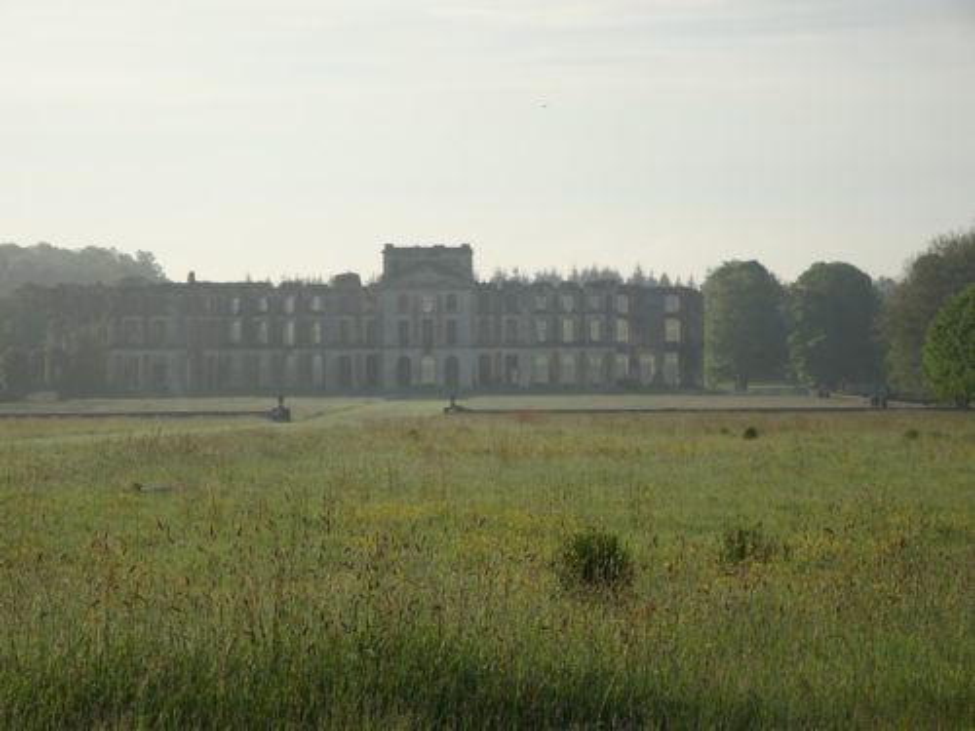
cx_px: 488
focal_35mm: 143
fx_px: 4028
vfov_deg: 10.4
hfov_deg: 13.8
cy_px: 366
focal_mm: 24.36
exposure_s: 1/400
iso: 80
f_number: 5.6
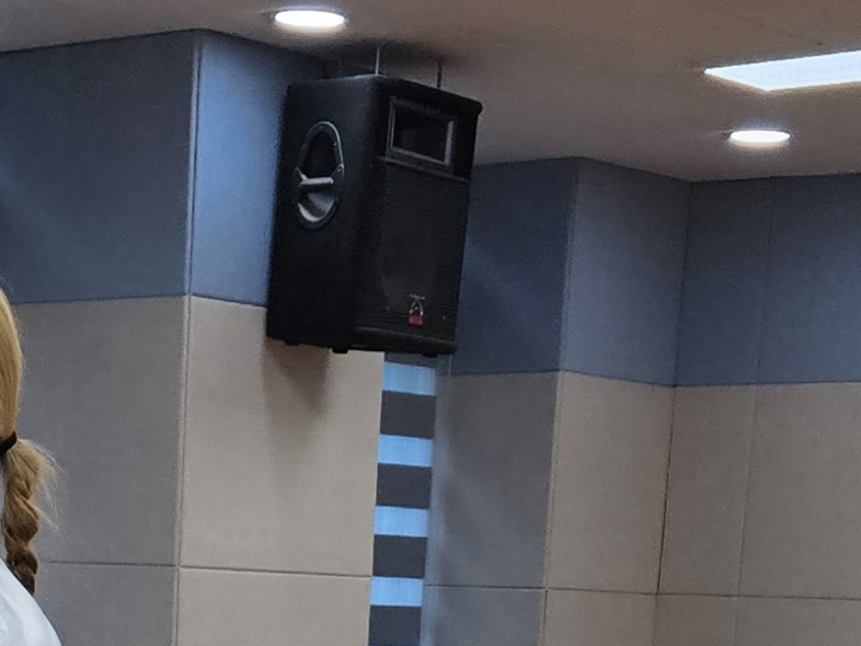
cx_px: 160
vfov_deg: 11.4
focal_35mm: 117
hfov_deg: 16.7
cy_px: 1294
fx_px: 2911
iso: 50
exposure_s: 1/120
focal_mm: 5.4
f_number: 1.8
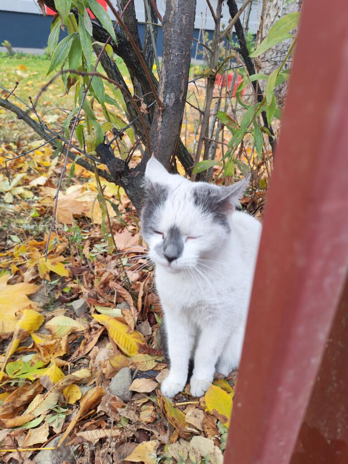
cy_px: 232
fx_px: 362
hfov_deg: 51.4
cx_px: 174
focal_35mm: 27
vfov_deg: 65.3
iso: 400
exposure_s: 1/100
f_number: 1.9
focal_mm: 6.12
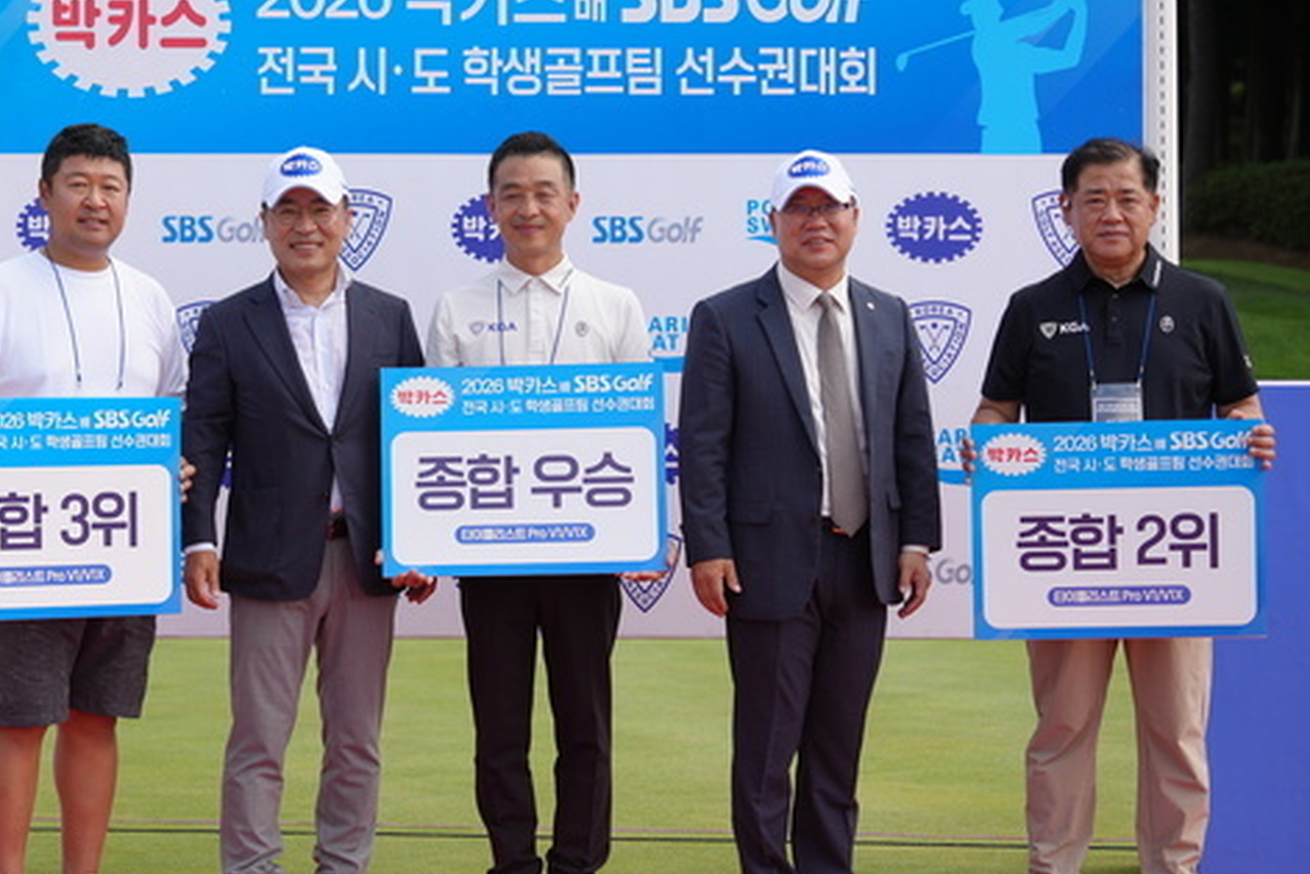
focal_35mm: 112
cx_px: 487
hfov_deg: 18.2
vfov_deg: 12.2
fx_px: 4075
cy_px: 450
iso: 80
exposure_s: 1/400
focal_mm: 84
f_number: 4.5
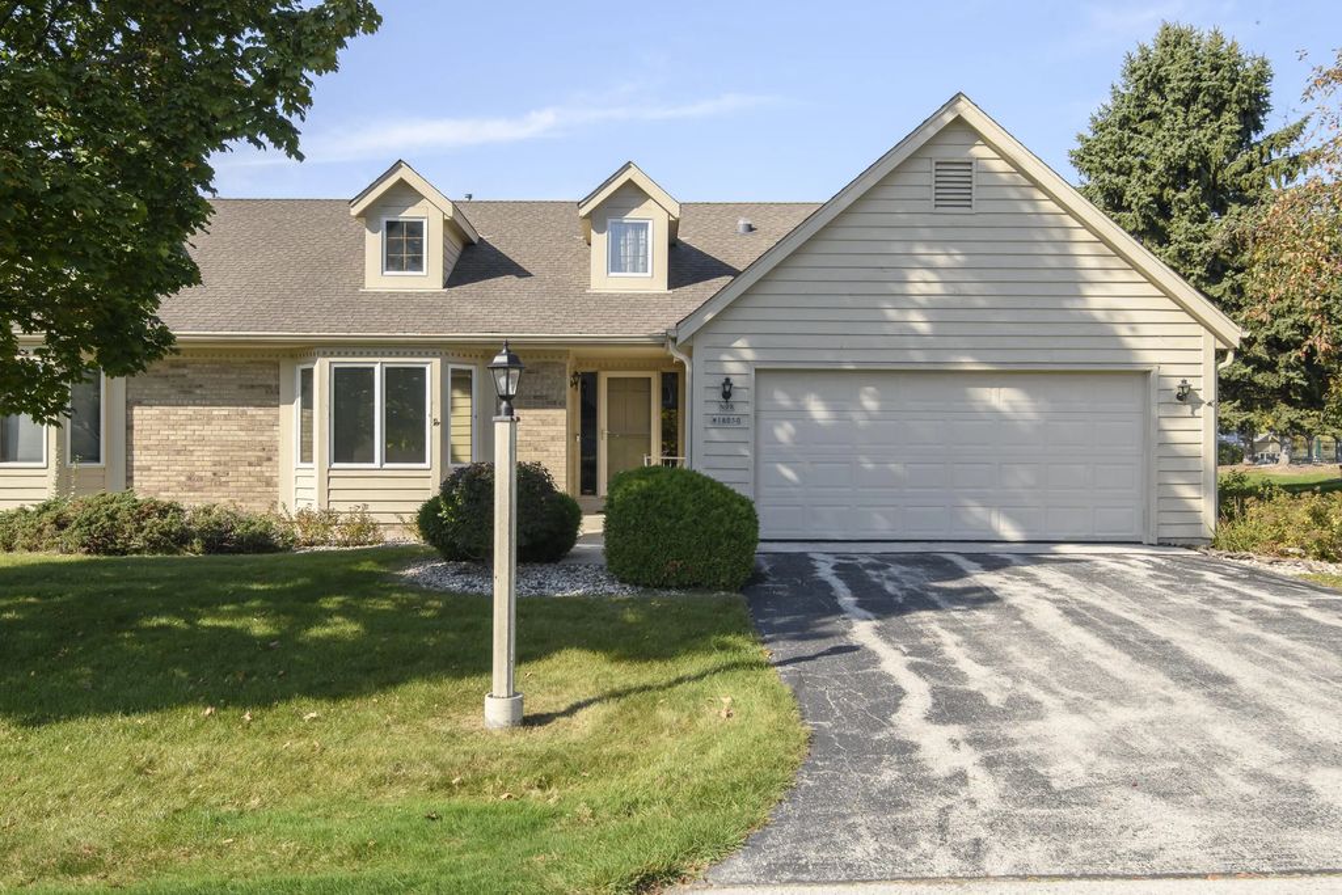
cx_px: 671
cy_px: 448
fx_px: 1126
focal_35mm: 30
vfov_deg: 43.4
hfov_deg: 61.6
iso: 400
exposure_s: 1/500
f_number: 8
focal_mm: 30
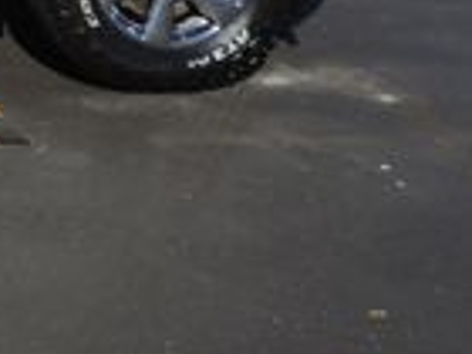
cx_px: -482
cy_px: -229
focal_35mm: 110
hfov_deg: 14.6
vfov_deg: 12.6
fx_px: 1500
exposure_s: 1/1250
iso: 80
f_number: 3.7
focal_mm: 4.3
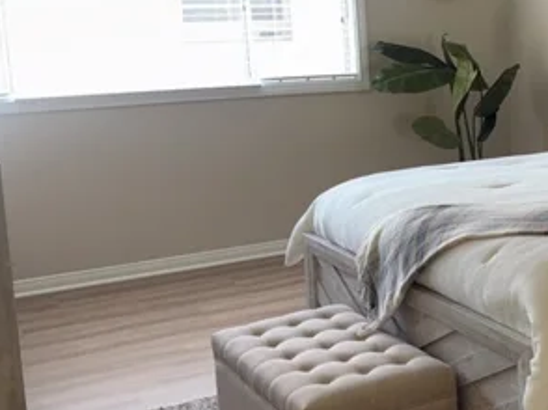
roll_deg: +0.8
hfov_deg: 29.0
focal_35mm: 61
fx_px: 965
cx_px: 588
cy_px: 171
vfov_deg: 24.0
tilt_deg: -9.3
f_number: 1.78
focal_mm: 6.76
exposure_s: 1/36
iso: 100
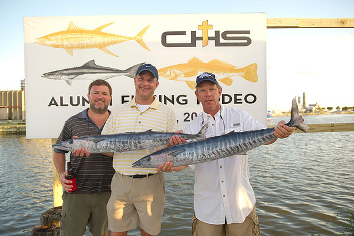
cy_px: 118
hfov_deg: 65.5
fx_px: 275
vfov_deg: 46.4
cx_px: 177
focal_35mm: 28
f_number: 3.5
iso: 125
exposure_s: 1/200
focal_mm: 28
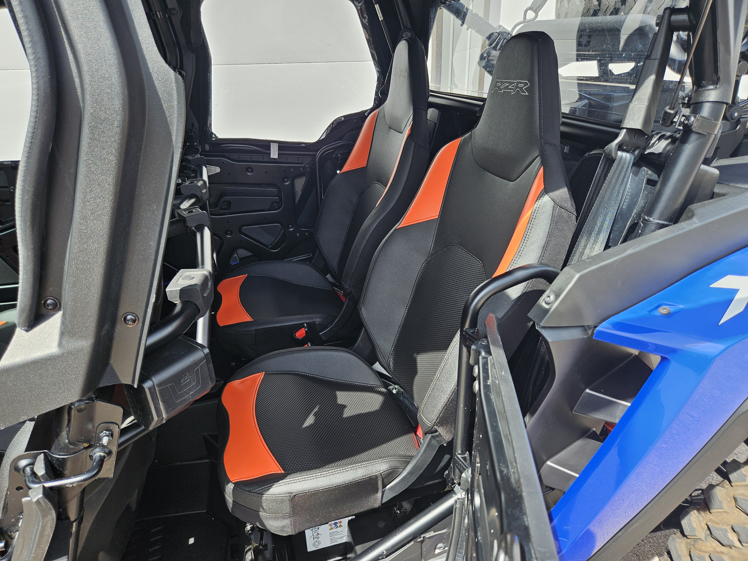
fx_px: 497
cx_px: 374
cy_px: 280
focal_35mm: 23
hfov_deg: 73.9
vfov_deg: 58.9
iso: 25
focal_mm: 5.4
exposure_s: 1/421
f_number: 1.8
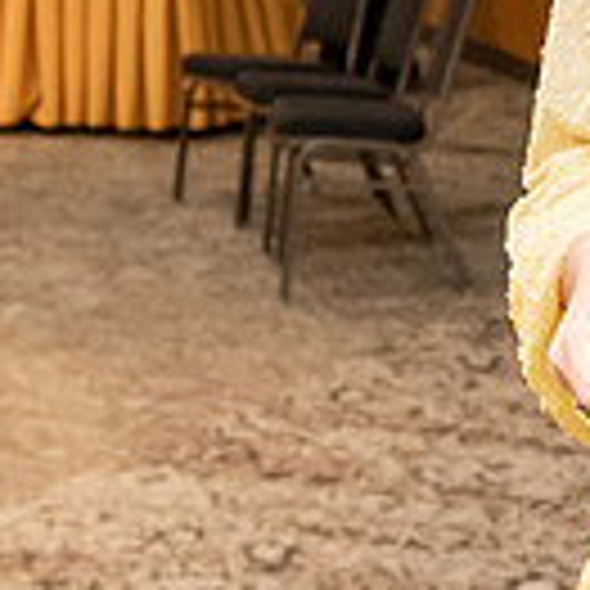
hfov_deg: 12.5
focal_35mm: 136
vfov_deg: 12.6
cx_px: 721
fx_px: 2623
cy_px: -52
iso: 2500
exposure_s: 1/160
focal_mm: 36
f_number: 4
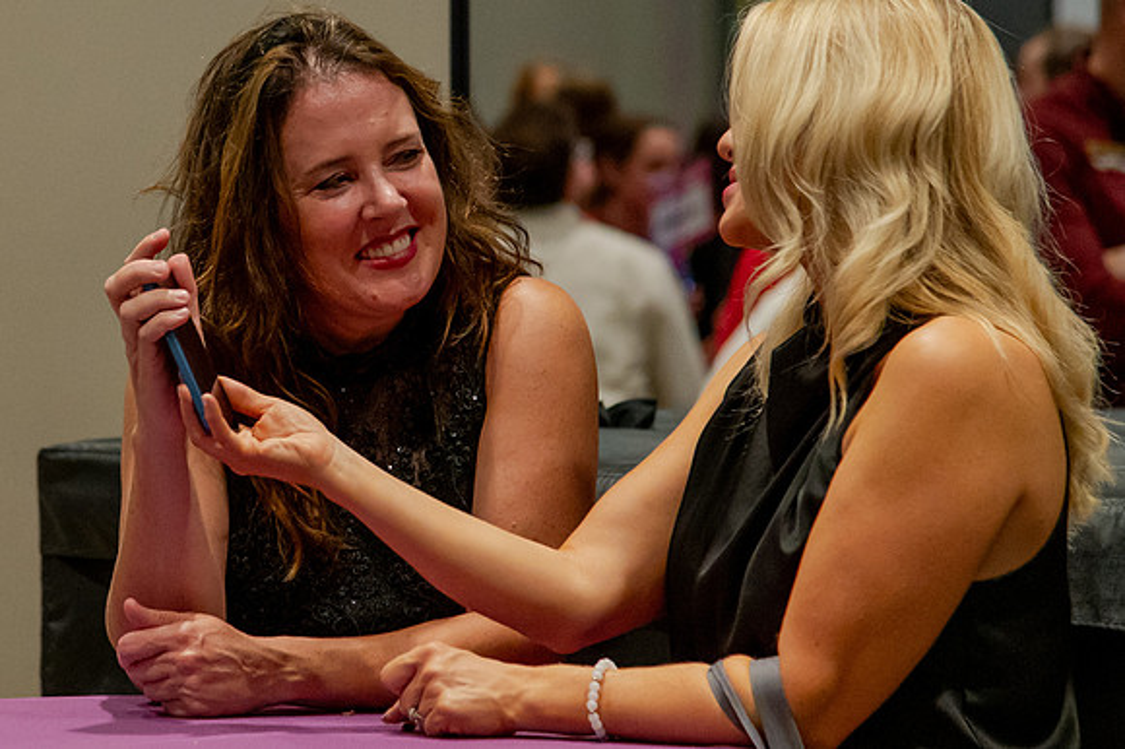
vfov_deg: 5.9
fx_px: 7325
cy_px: 353
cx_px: 284
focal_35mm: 235
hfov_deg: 8.8
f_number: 4.5
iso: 5000
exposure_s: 1/125
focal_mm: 120
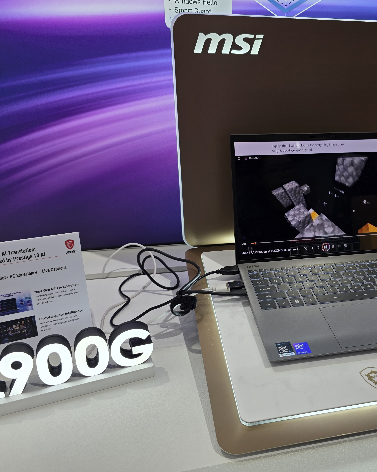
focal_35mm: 30
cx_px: 258
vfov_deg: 58.8
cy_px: 236
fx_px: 418
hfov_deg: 47.6
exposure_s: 1/70.2
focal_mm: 6.3
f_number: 1.7
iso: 12
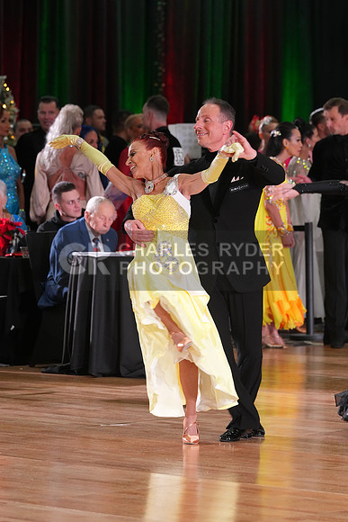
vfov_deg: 10.3
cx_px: 174
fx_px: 2898
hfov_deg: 6.9
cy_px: 261
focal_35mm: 200
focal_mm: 200
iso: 3200
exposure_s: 1/200
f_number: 5.6
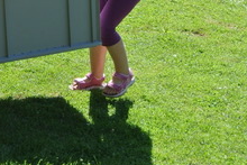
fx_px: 1037
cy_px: -20
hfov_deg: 13.4
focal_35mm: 151
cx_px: 4
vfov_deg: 9.0
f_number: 4.8
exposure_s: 1/320
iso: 100
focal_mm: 19.6
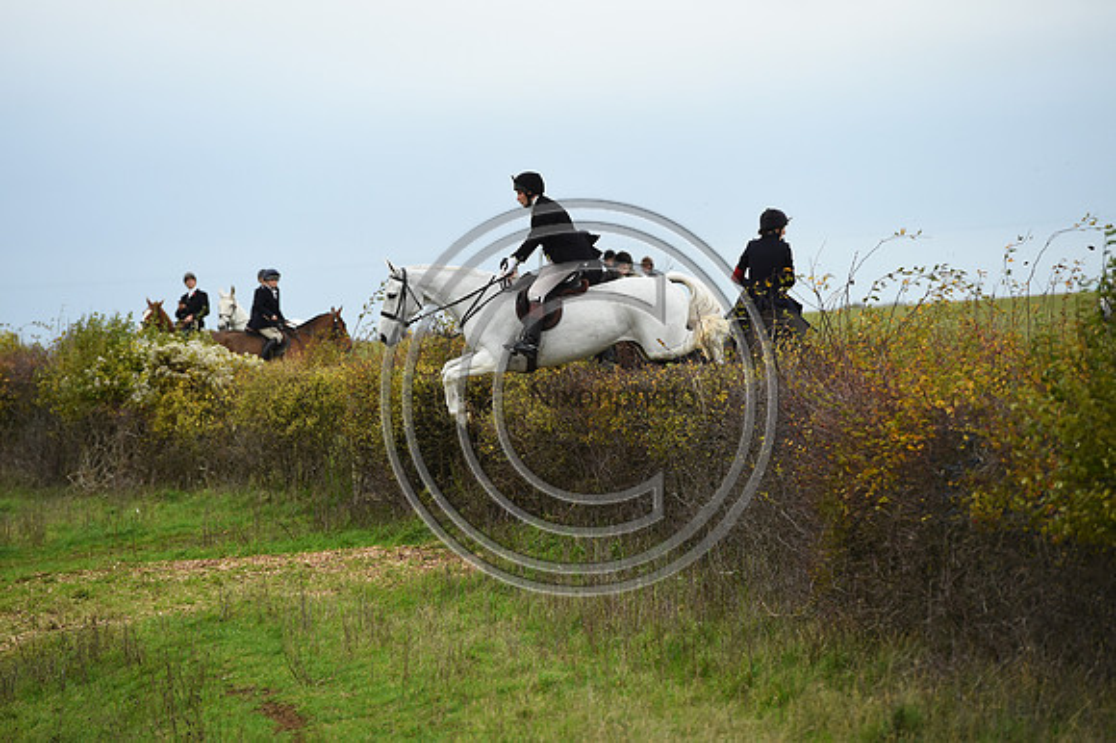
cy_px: 372
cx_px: 558
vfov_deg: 6.9
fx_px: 6196
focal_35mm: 200
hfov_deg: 10.3
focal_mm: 200
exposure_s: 1/1000
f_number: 5
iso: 1600
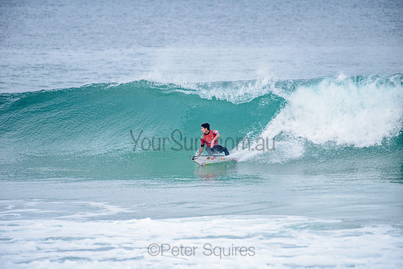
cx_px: 202
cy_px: 134
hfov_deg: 4.1
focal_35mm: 500
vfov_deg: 2.8
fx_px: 5598
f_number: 5.6
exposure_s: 1/2000
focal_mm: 500
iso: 400
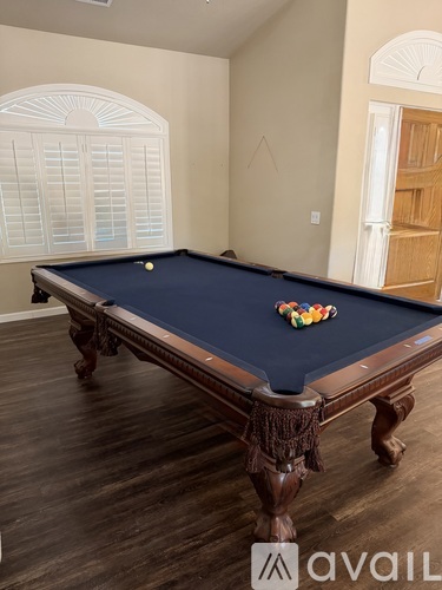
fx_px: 409
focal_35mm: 24
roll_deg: +0.4
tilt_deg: -15.1
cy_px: 295
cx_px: 221
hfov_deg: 56.8
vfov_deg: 71.6
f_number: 1.78
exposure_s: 1/60
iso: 800
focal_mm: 6.76
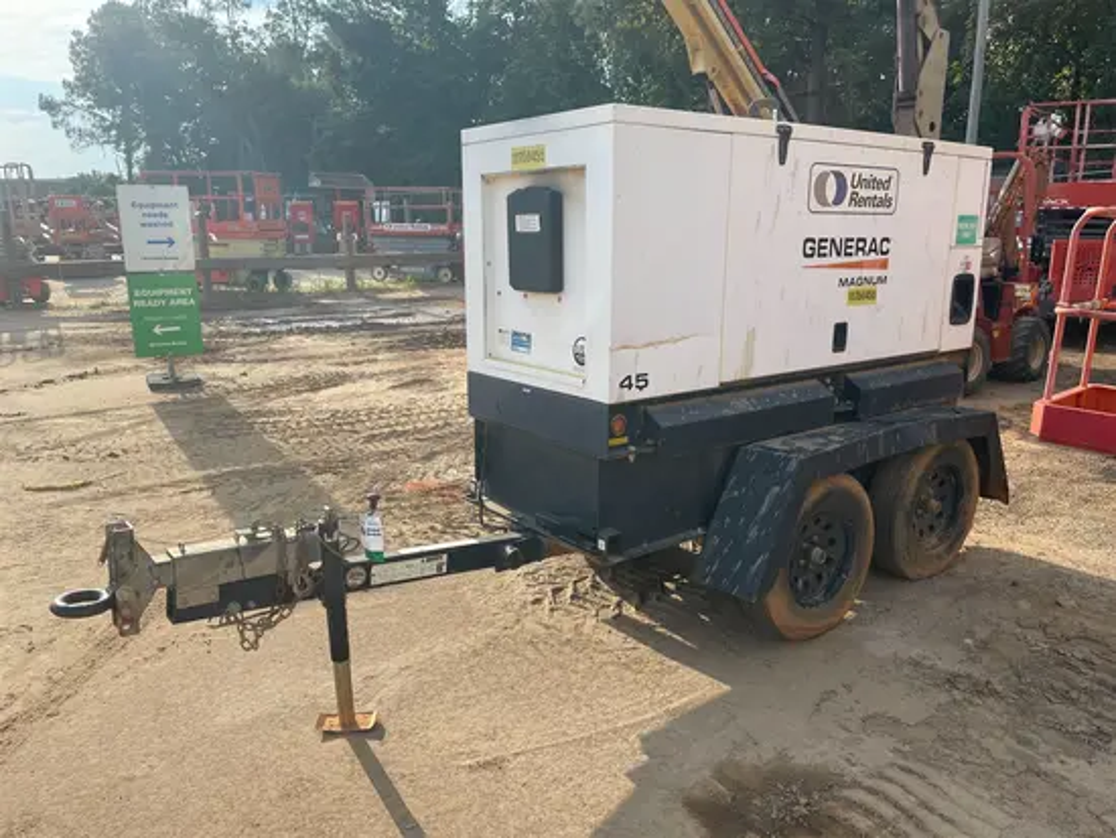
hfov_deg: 67.3
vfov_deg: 53.1
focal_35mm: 26
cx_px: 558
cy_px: 419
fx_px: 839
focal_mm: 4.2
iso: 50
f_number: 1.6
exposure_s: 1/2882
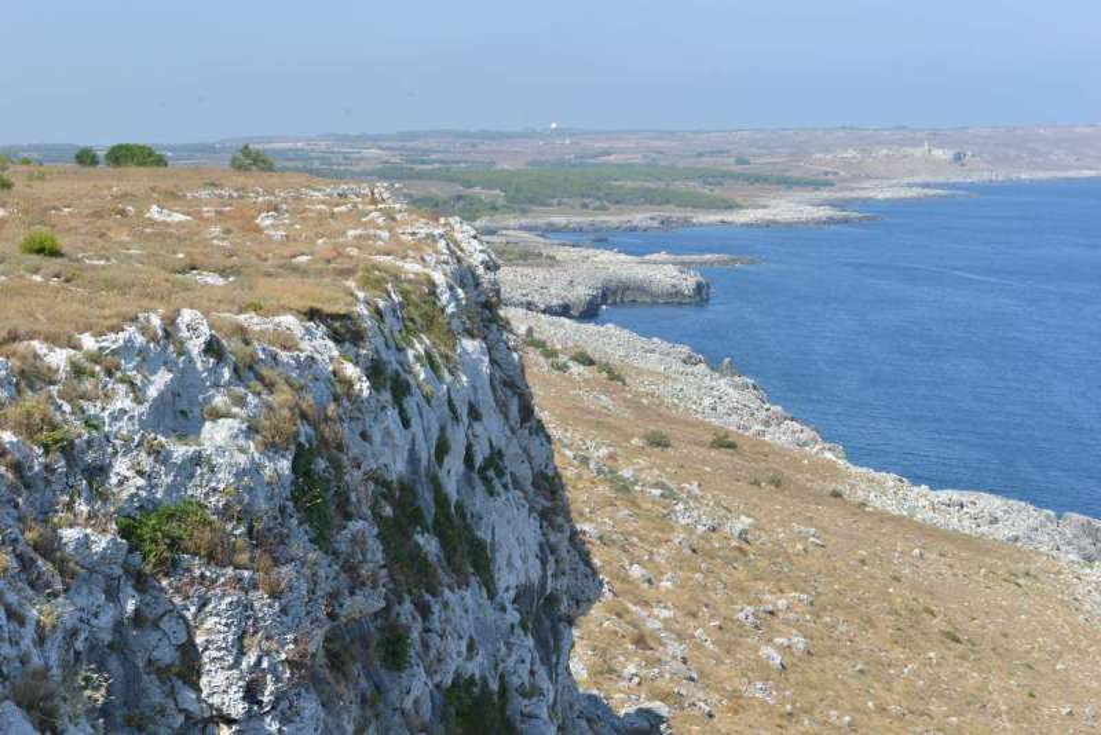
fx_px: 2141
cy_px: 368
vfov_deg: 19.5
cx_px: 550
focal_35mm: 70
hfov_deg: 28.8
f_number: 11
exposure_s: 1/160
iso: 400
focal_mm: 70
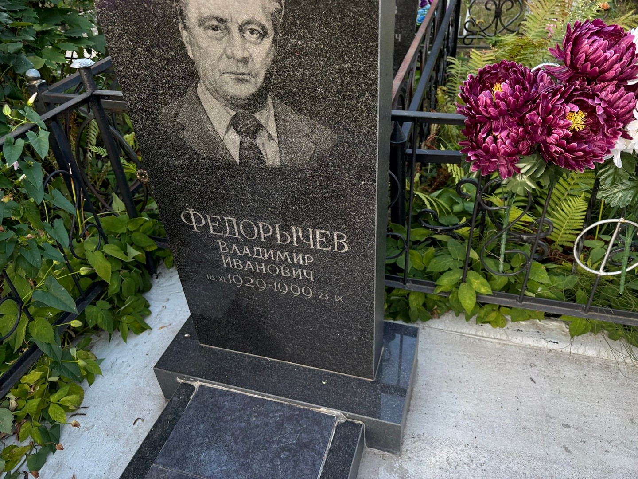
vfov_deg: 53.1
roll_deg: -0.5
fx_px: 479
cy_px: 240
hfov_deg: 67.3
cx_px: 319
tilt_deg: -40.6
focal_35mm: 26
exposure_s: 1/121
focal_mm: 5.96
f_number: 1.6
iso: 125
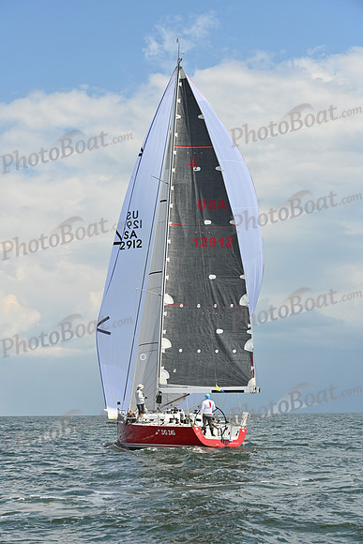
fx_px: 1058
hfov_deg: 19.5
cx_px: 182
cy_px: 272
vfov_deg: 28.8
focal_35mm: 70
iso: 320
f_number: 8
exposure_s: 1/1600
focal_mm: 70
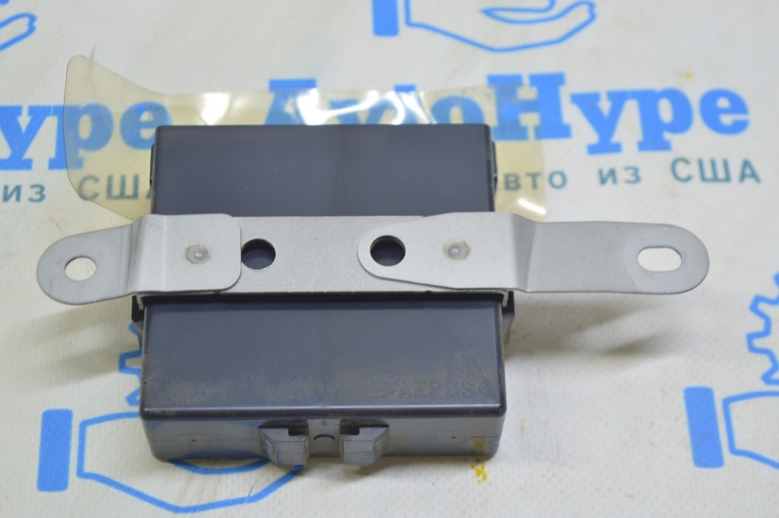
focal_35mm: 72
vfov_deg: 18.9
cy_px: 259
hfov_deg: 28.1
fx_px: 1557
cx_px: 390
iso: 400
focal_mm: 48
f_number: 5.6
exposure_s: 1/20
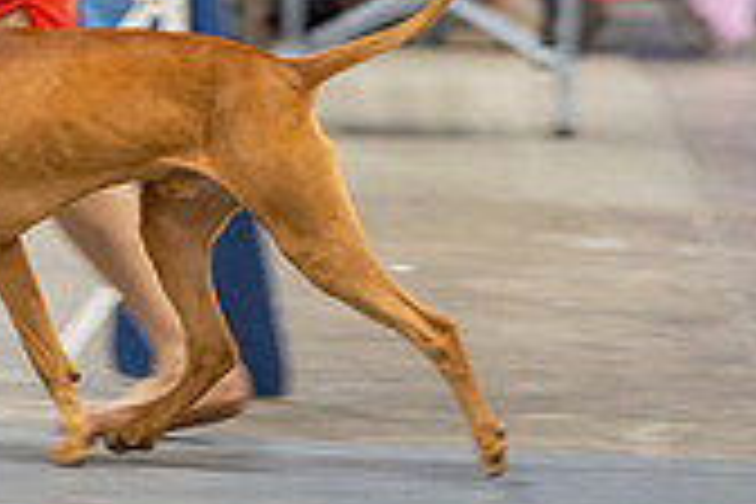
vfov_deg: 2.8
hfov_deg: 4.1
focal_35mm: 495
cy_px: -214
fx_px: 10394
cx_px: -310
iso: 2500
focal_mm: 143
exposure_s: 1/160
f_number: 2.8
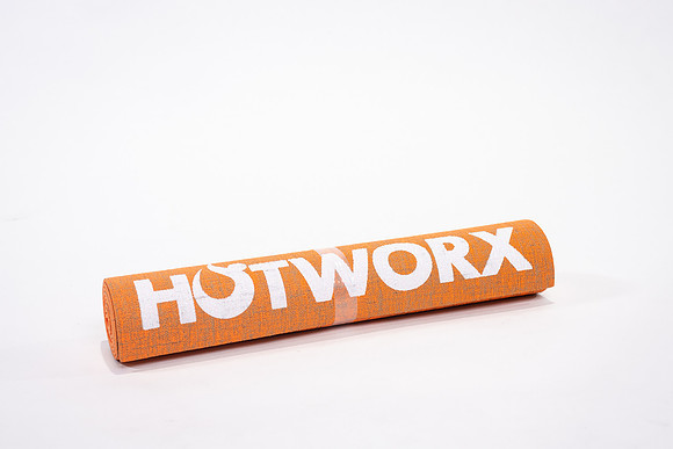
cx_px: 350
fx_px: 1147
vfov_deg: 22.1
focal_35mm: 61
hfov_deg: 32.7
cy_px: 186
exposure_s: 1/125
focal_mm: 50
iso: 200
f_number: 4
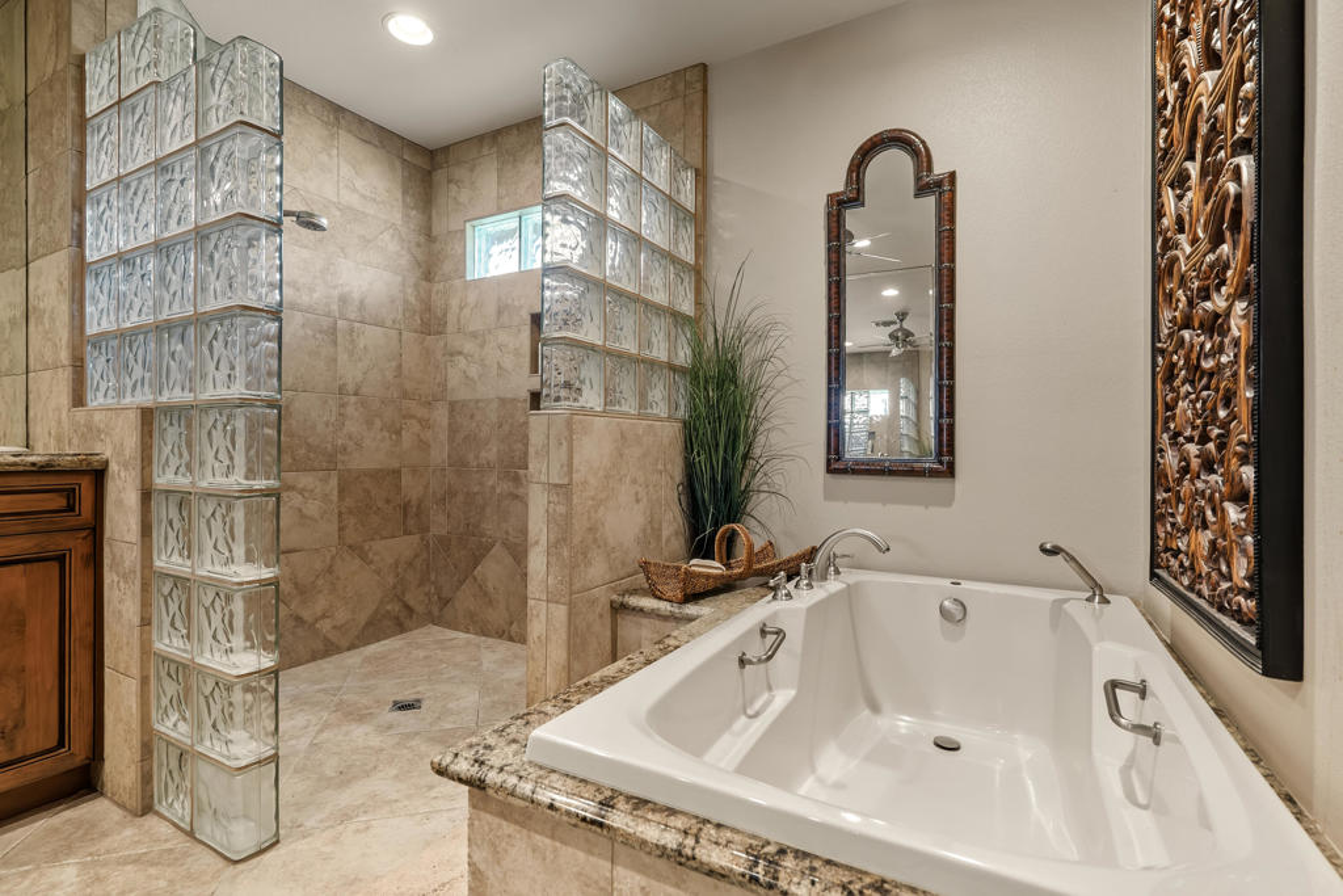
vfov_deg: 73.8
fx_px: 597
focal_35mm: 16
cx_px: 672
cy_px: 448
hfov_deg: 96.7
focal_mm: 16
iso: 320
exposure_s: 1.3
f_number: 8
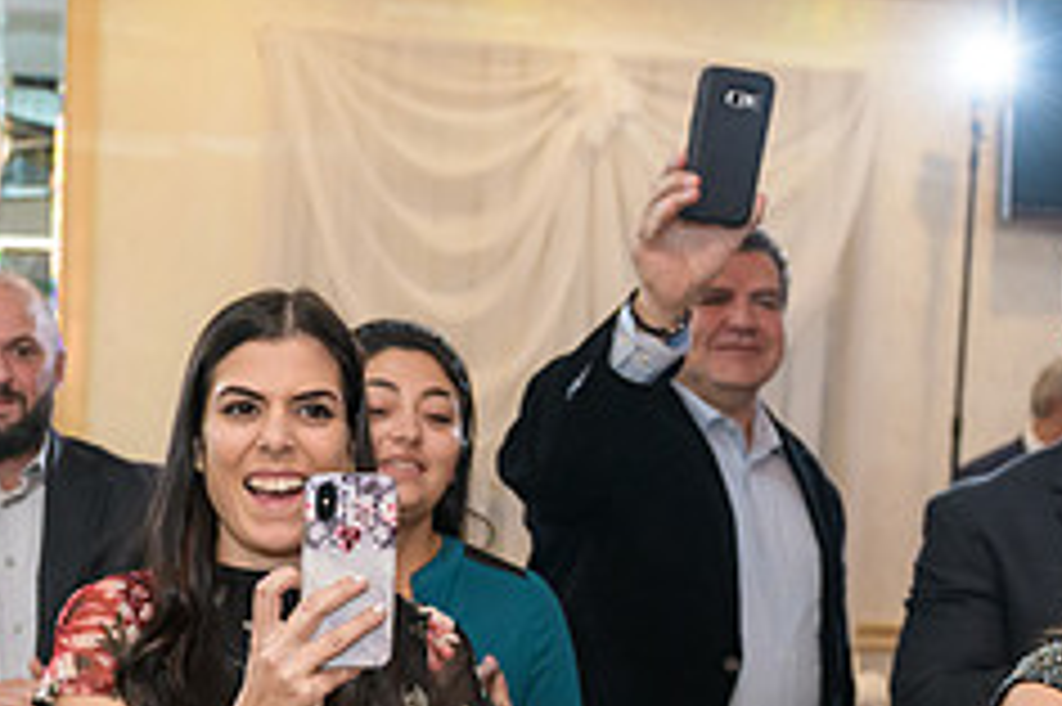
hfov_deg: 33.1
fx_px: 1739
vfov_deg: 22.6
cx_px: 225
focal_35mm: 59
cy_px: 569
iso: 1250
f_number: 3.2
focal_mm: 24
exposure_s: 1/125
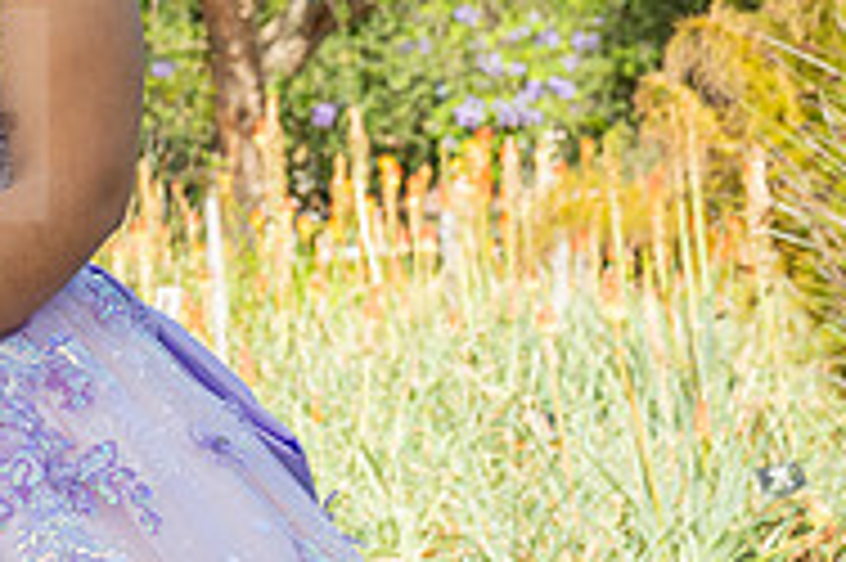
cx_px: -333
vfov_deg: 7.5
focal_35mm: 182
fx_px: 4273
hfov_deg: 11.0
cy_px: 115
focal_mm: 59
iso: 200
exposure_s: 1/200
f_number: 7.1
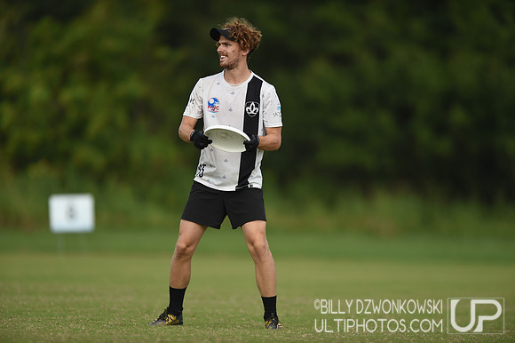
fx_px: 5719
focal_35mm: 400
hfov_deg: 5.2
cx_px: 258
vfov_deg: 3.4
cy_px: 172
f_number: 2.8
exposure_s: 1/2500
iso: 160
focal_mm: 400
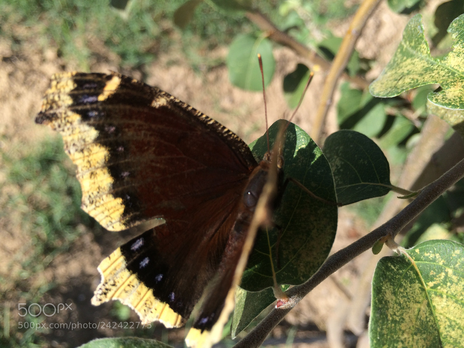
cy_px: 174
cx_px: 232
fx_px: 402
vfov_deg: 46.8
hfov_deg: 60.0
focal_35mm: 30
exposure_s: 1/820
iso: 32
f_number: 2.2
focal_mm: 4.12
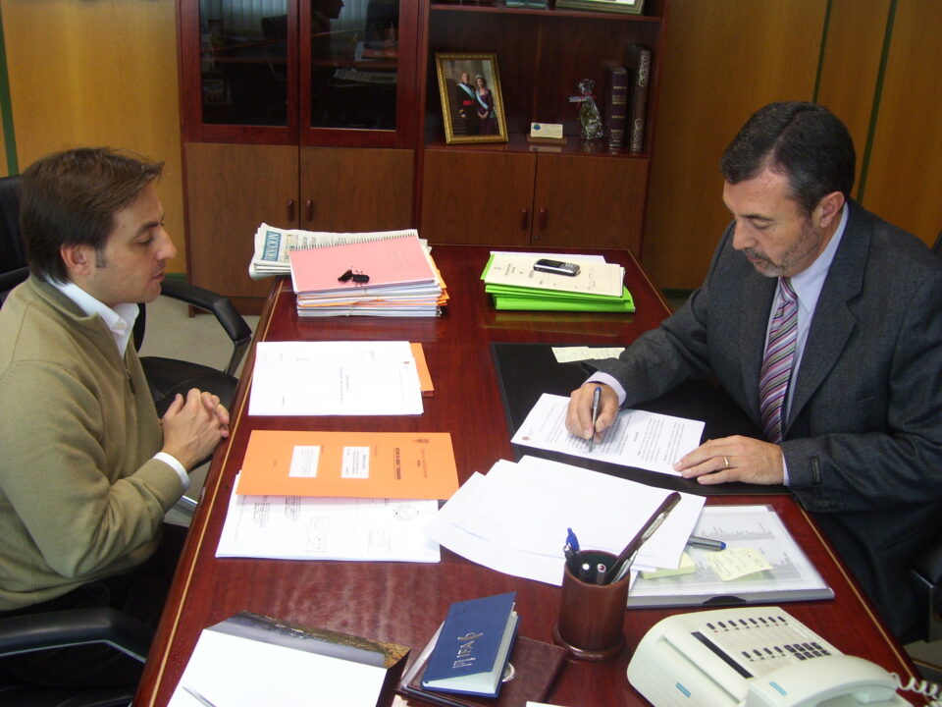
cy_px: 354
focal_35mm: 37
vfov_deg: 38.7
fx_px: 1007
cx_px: 471
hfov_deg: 50.1
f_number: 2.7
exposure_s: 1/30
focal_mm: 6
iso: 160
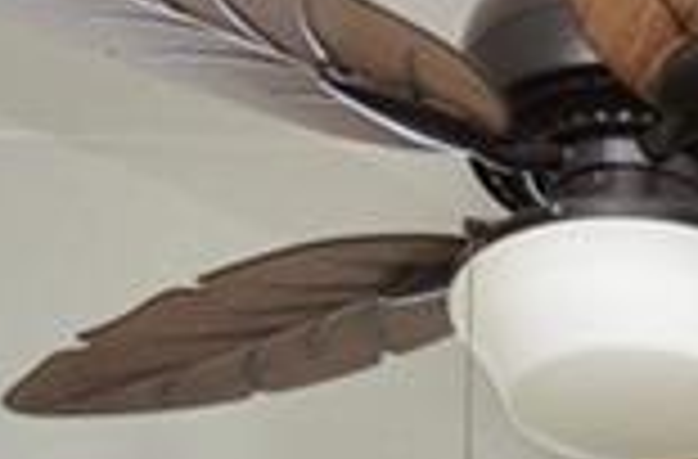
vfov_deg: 9.5
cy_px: 1406
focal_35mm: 109
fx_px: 2111
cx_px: 991
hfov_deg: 17.2
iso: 220
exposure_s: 1/60
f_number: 4
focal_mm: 11
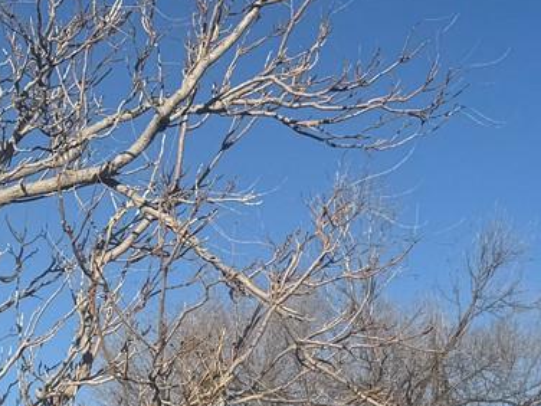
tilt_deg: +0.1
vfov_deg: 13.3
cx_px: 265
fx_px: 1594
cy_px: 693
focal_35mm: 102
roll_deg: -1.6
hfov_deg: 19.3
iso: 80
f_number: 1.78
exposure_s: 1/5319
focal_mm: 6.76
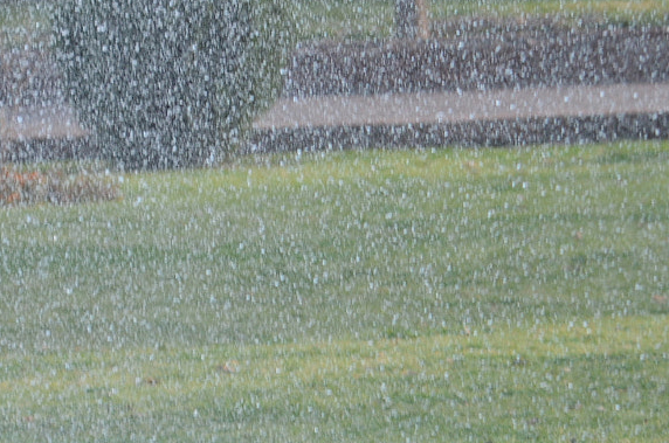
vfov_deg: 2.4
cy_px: 304
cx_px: 351
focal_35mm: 566
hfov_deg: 3.6
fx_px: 10505
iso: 640
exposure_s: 1/1000
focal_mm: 135
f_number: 5
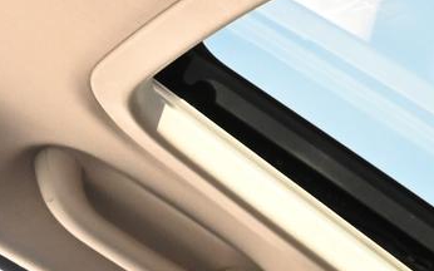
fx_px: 1608
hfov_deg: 14.4
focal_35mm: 136
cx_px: 637
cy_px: 25
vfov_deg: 9.6
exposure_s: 1/250
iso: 2500
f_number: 9
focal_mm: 24
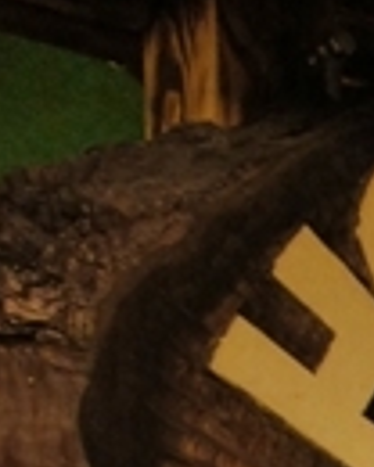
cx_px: 913
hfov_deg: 8.9
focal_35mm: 156
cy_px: 1200
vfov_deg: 10.3
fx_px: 2158
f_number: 4
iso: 1000
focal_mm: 18
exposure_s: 1/160
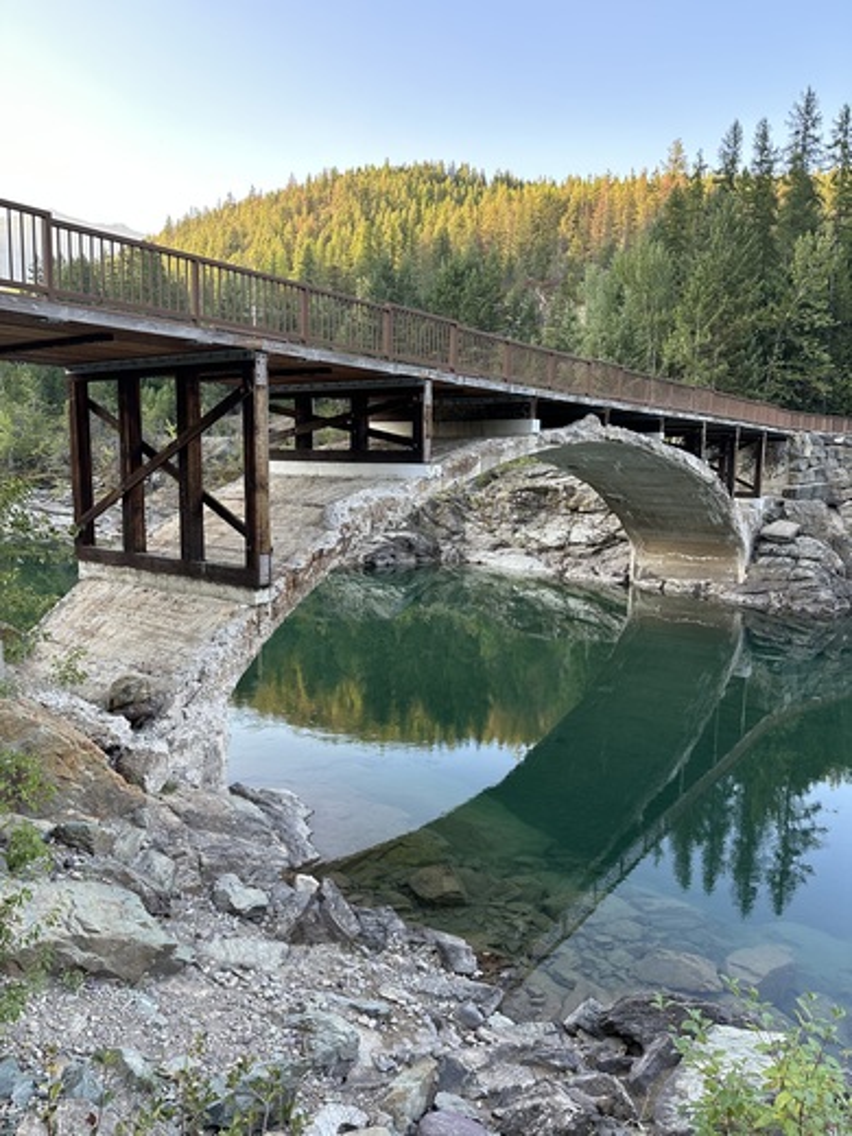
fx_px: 788
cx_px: 426
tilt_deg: -9.7
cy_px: 568
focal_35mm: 24
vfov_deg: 71.6
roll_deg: -0.4
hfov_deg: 56.8
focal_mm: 6.86
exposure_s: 1/162
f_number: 1.78
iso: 100
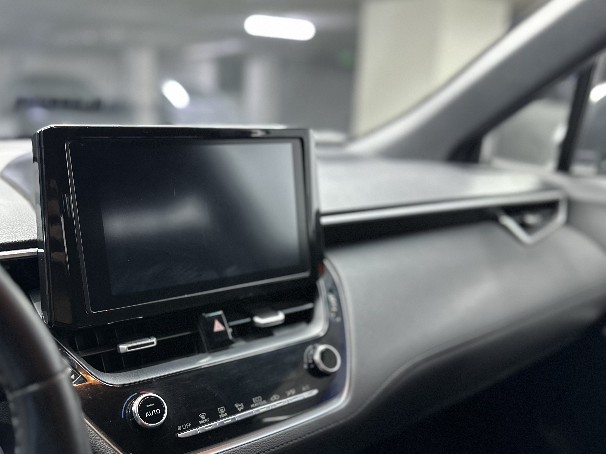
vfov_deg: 41.4
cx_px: 245
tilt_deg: -17.1
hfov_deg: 53.6
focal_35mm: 34
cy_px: 290
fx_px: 595
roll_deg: -1.1
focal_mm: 6.86
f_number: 1.78
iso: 800
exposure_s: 1/50
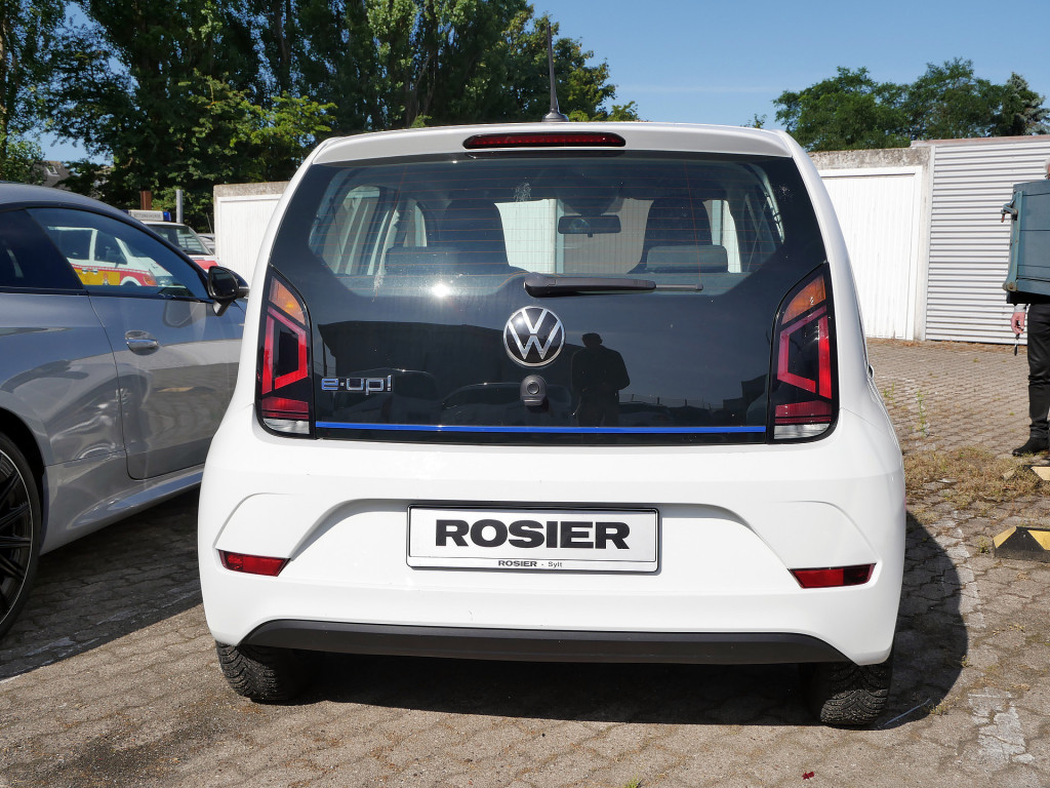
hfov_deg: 51.4
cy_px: 394
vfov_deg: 39.7
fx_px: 1092
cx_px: 525
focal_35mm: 36
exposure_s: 1/500
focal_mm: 18
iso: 200
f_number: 8
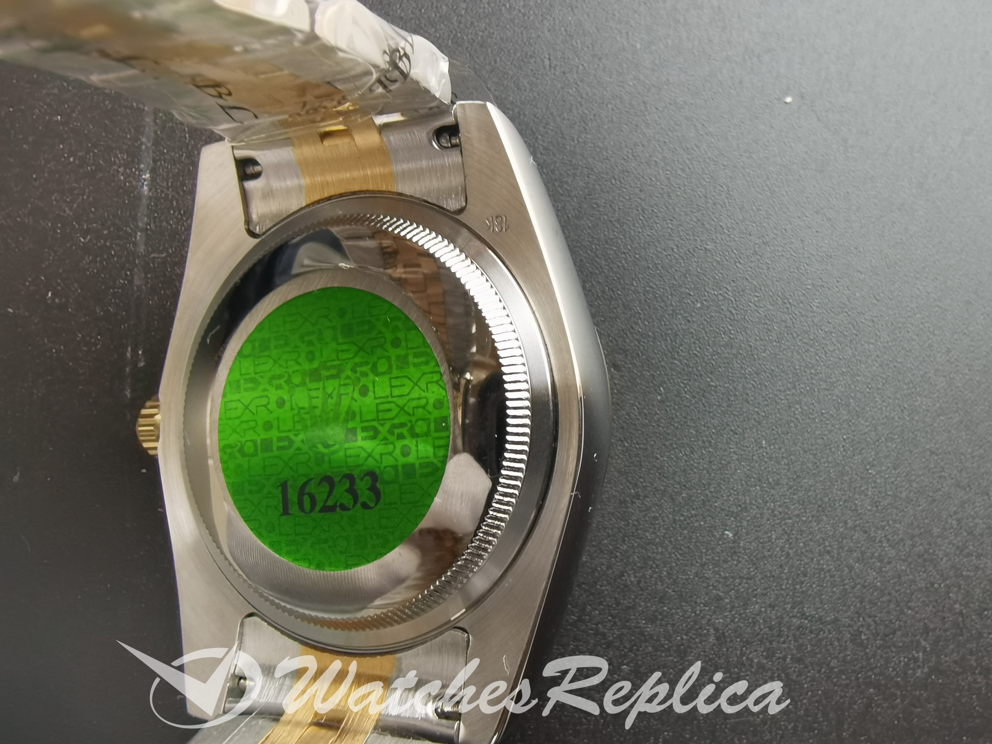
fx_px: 745
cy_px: 372
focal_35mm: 26
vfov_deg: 53.1
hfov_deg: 67.3
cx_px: 496
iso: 100
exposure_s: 1/50
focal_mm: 2.26
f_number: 2.2
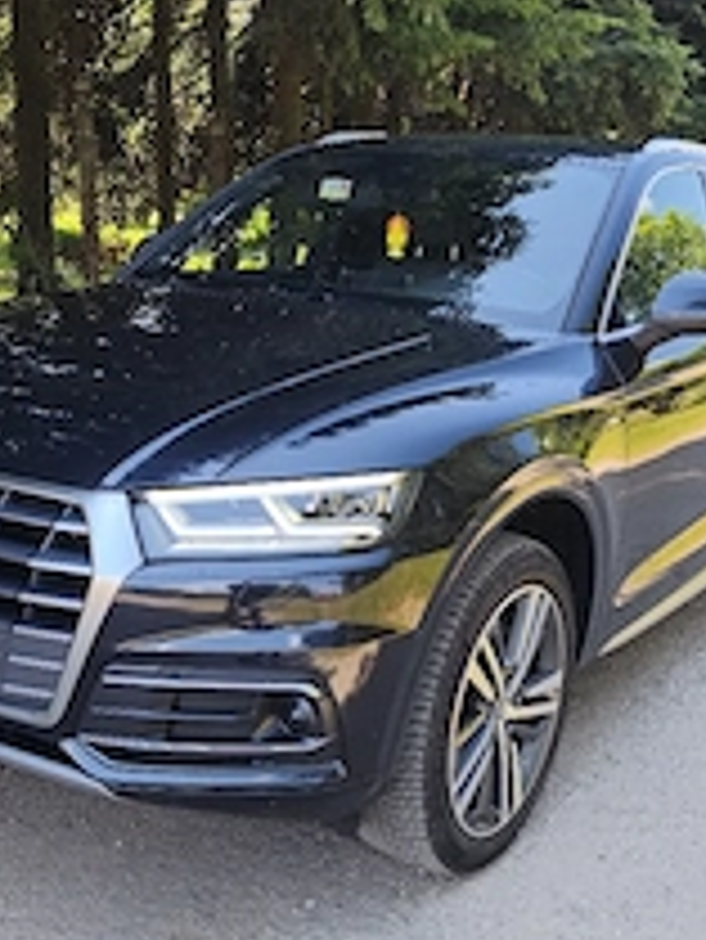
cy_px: 468
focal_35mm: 44
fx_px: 1195
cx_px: 297
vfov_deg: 42.9
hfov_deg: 32.8
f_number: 1.65
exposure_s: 1/208
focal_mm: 6.18
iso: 50
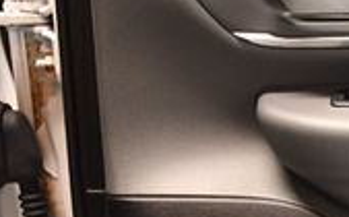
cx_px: 461
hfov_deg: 16.9
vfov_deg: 11.0
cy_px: 258
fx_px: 1101
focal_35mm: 116
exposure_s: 1/80
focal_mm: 20
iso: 3200
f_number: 3.5
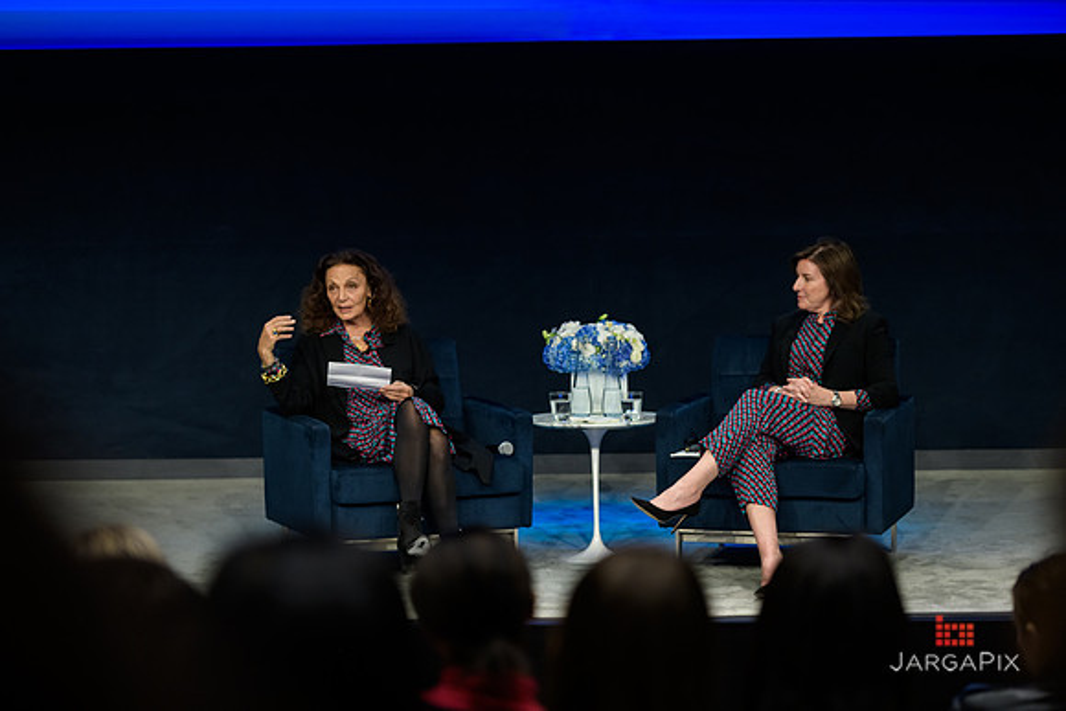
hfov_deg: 19.5
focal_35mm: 105
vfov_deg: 13.0
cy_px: 356
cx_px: 533
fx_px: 3110
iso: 1000
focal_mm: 105
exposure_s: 1/200
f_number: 3.2
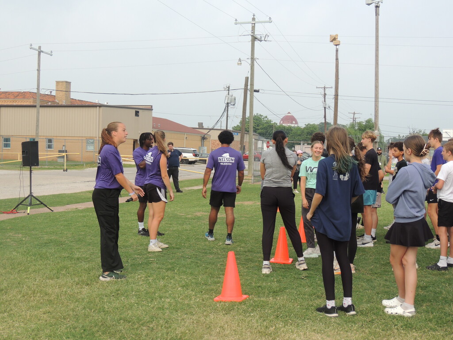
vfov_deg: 30.9
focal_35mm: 47
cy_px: 170
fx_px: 615
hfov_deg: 40.4
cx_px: 226
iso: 100
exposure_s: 1/400
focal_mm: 8.3
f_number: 3.5
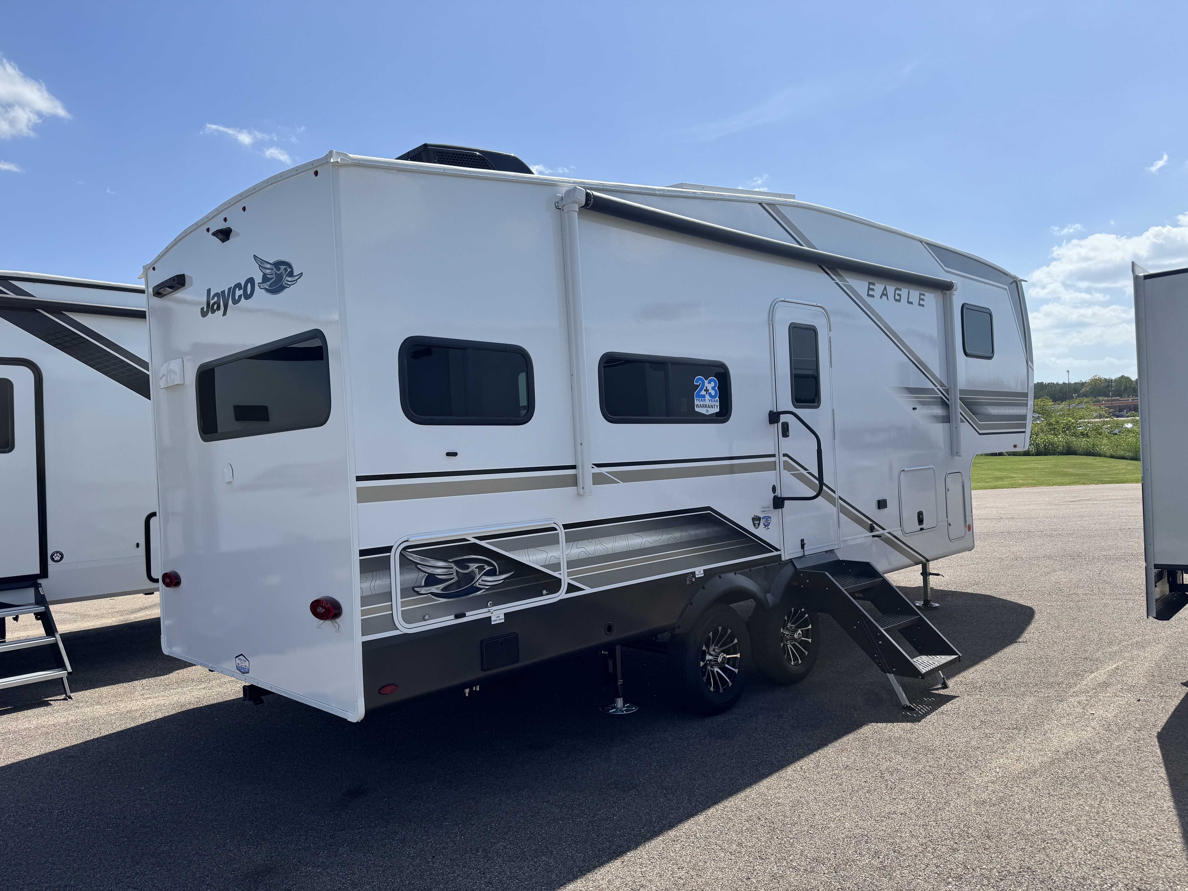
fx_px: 824
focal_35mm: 24
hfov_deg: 71.6
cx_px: 594
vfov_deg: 56.8
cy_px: 446
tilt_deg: +1.3
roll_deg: +3.6
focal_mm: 6.76
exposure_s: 1/5348
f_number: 1.78
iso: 80
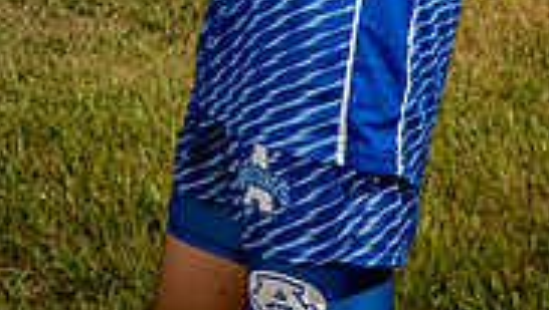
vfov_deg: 11.5
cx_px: 377
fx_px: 1356
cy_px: -352
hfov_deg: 22.8
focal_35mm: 93
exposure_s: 1/250
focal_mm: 36
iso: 80
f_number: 8
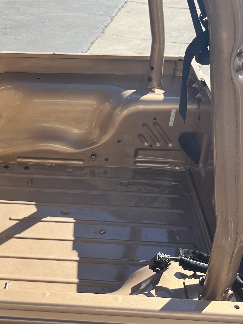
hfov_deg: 28.6
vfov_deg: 38.2
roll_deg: -1.7
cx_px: 54
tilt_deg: -30.3
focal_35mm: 50
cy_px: 167
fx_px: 468
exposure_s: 1/1558
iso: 50
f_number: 1.6
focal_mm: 5.1
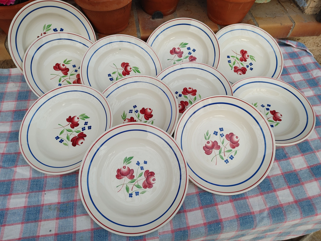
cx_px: 160
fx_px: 241
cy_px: 120
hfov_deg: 67.3
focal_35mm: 26
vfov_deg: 53.1
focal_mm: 4.81
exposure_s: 1/124
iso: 50
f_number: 1.8
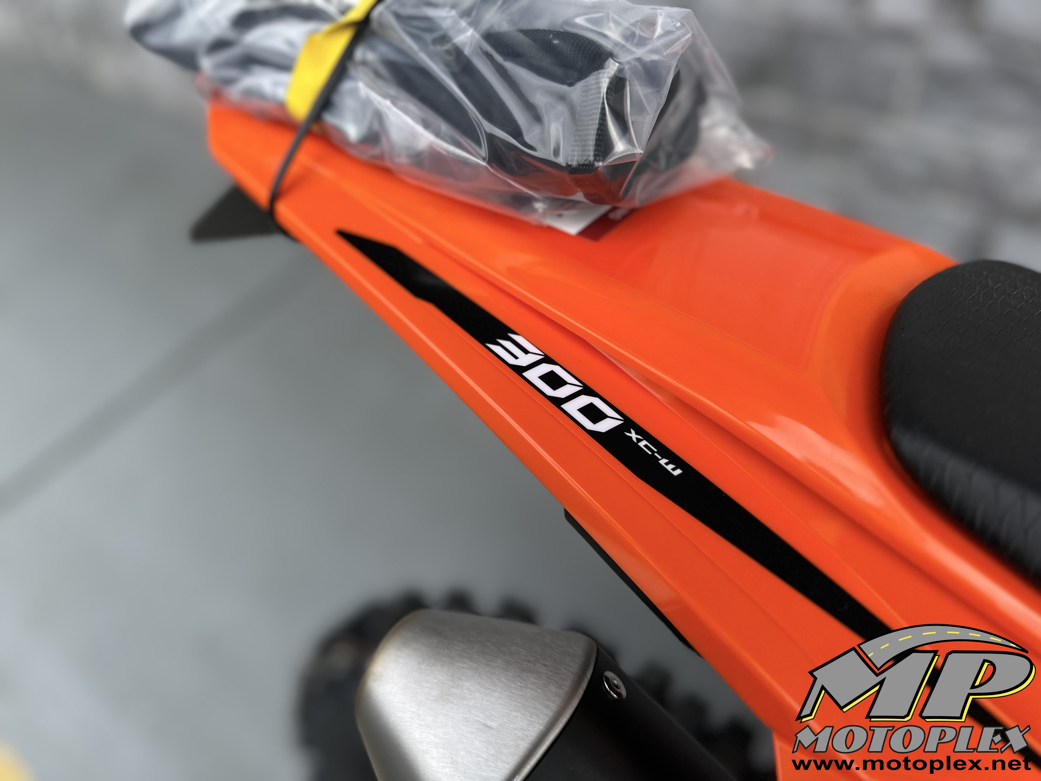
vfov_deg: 56.8
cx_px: 520
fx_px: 722
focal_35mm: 24
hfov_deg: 71.6
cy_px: 390
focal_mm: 6.86
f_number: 1.78
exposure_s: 1/1183
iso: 80
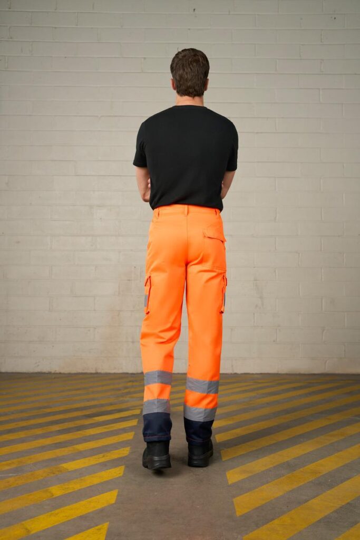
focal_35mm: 35
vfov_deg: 54.4
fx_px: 525
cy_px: 270
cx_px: 180
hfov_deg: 37.9
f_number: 3.5
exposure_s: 1/160
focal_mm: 35
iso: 400
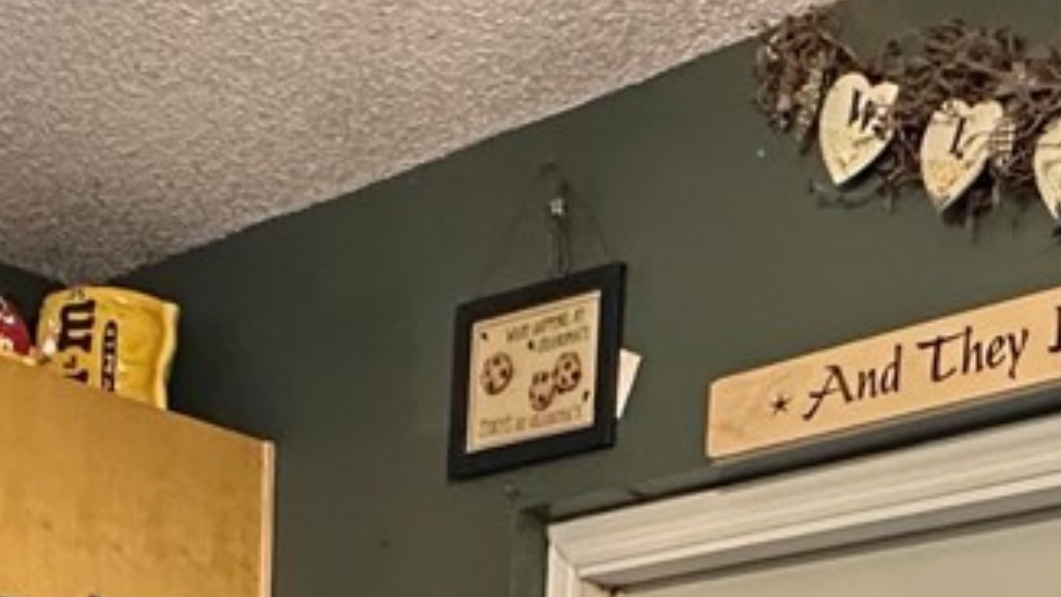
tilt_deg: -7.4
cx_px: 418
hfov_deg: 28.1
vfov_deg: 12.8
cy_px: 1390
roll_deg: -2.5
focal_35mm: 75
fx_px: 2111
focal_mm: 2.22
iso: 640
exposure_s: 1/60
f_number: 2.2
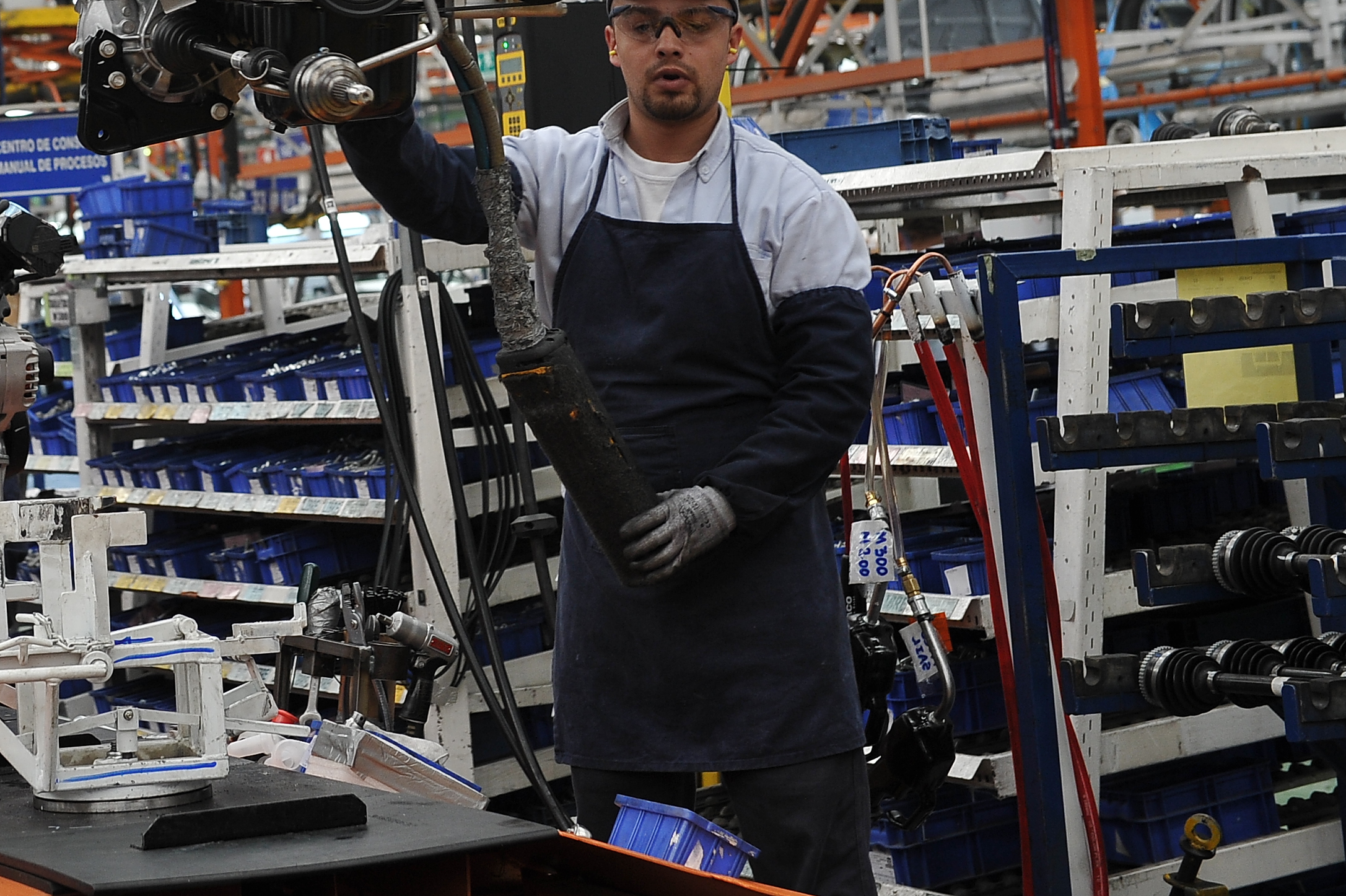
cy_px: 90
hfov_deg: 21.3
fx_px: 3512
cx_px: 190
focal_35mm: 94
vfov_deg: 14.4
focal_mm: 48
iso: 1000
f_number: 4.5
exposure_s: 1/80
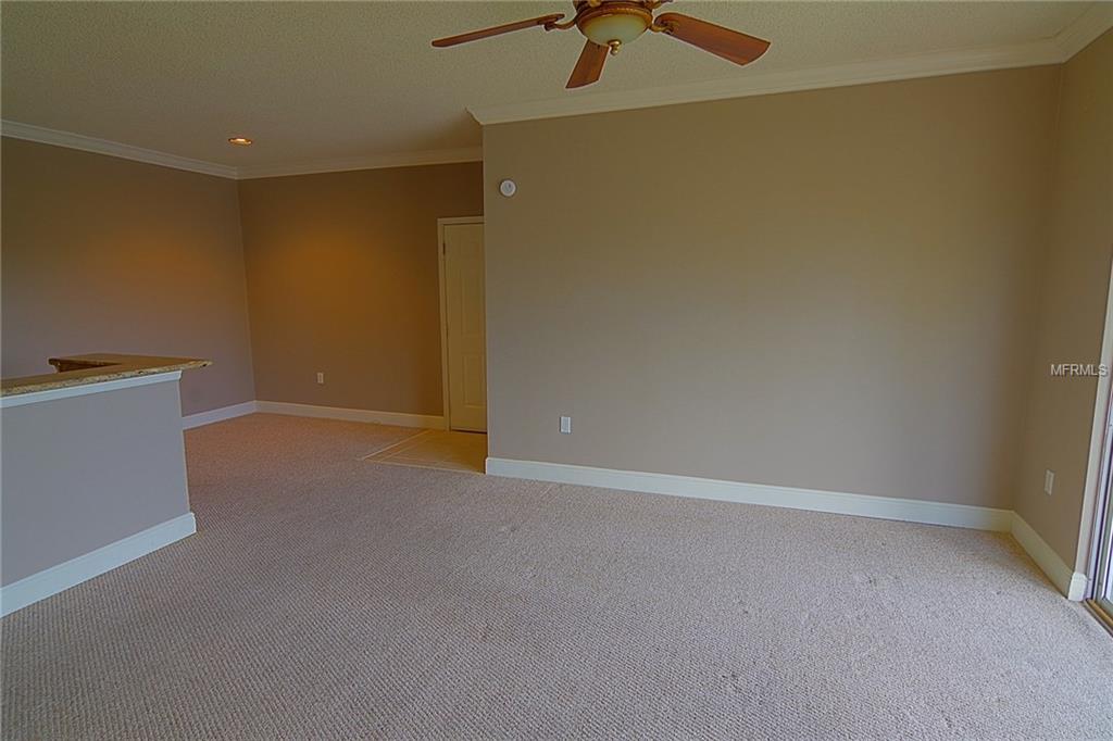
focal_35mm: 18
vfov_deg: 67.3
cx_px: 556
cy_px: 370
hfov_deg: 90.0
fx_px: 556
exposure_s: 1/30
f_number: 7.1
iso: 400
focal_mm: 12
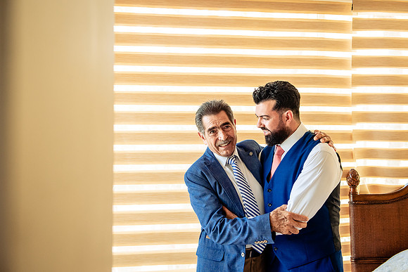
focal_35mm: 42
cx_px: 217
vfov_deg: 31.9
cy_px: 126
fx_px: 477
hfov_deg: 46.3
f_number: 4
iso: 1600
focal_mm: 38
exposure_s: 1/100
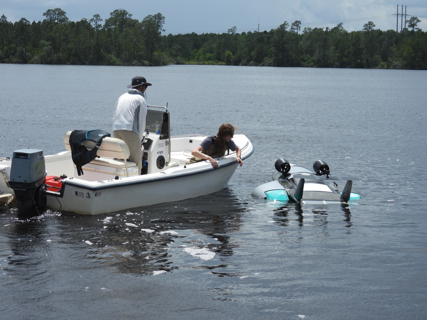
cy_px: 160
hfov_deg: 23.0
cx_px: 214
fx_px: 1049
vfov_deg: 17.4
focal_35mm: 85
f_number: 4
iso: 100
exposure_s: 1/1600
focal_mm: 15.2
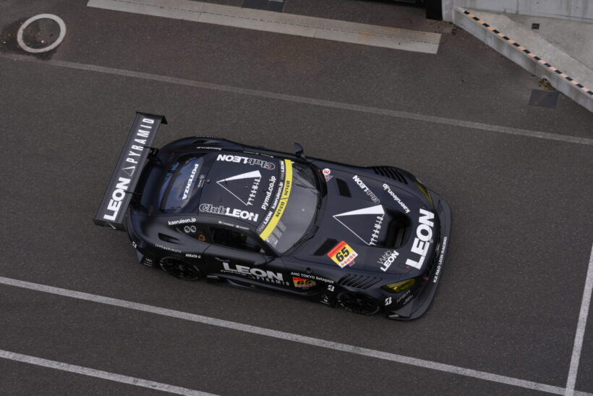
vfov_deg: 18.9
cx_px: 296
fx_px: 1186
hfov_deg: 28.1
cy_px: 198
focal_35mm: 72
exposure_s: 1/800
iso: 200
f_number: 5.6
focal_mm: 72
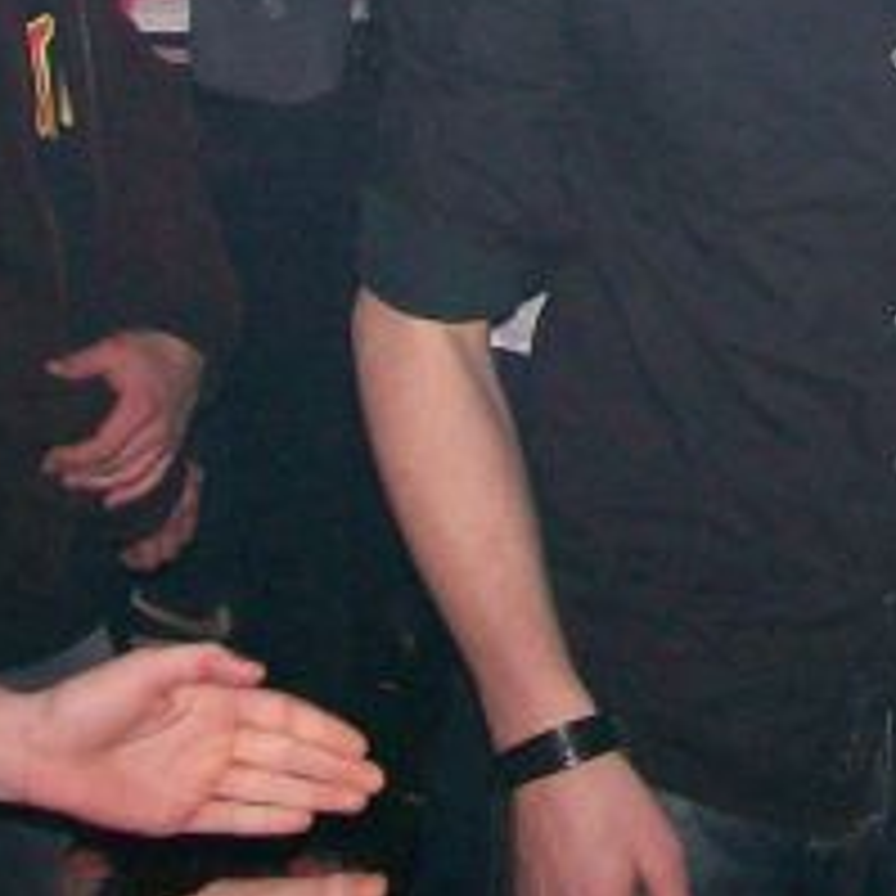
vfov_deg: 12.9
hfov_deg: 13.4
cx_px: 991
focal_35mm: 128
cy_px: -441
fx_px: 3748
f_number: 2.7
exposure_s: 1/64
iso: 140
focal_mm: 6
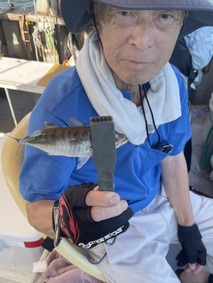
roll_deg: -6.8
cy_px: 147
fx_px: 271
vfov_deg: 55.3
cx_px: 121
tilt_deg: -36.5
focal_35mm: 33
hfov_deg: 42.9
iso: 32
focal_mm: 4.2
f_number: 1.6
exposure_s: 1/530
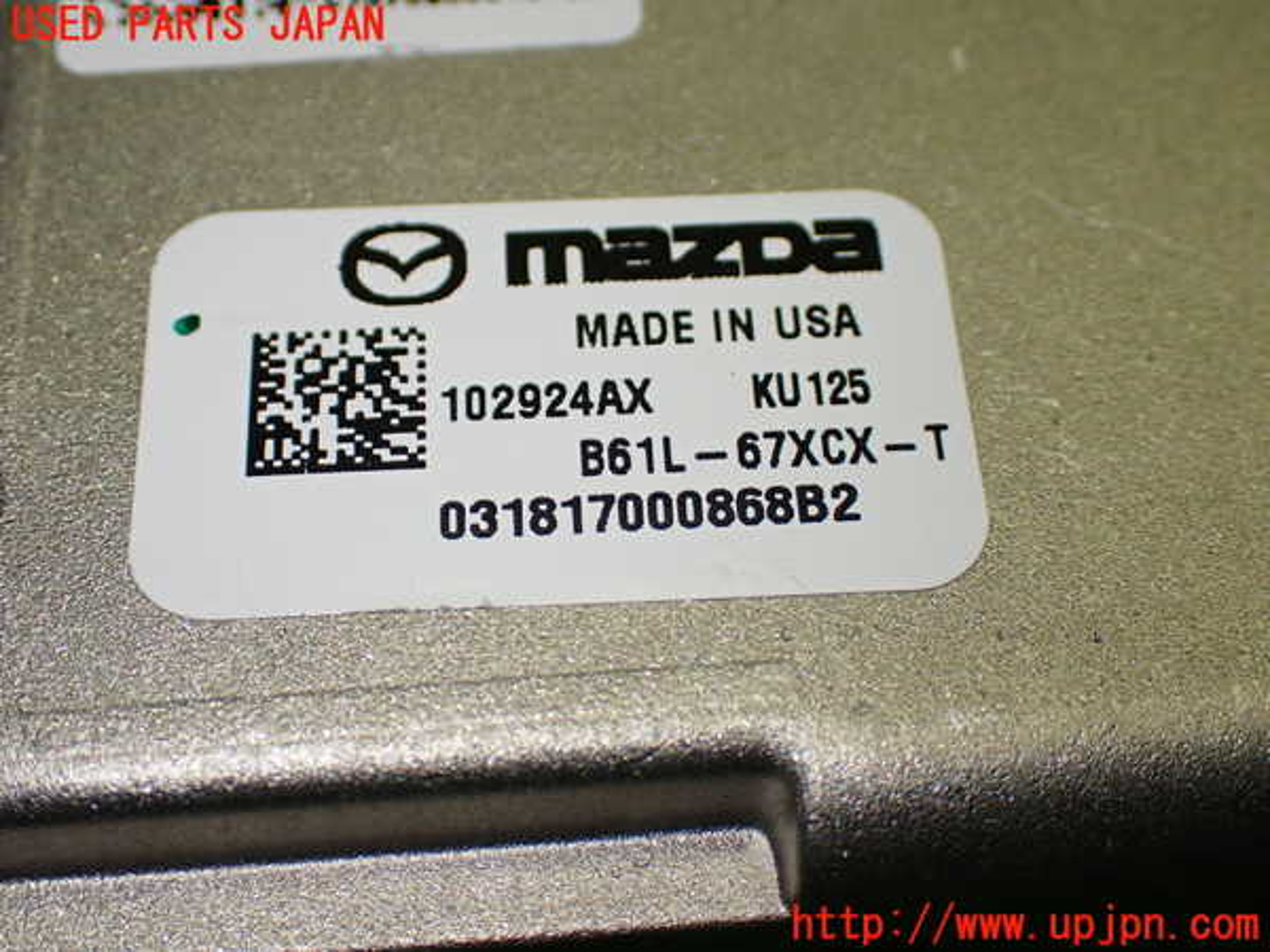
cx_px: 635
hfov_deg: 35.5
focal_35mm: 54
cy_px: 476
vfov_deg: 27.0
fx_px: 1981
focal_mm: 9.65
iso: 320
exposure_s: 1/200
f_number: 3.3
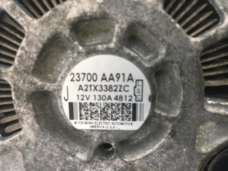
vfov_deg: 48.2
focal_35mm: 29
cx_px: 114
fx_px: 191
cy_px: 86
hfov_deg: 61.7
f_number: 2.2
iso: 80
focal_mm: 4.15
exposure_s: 1/33
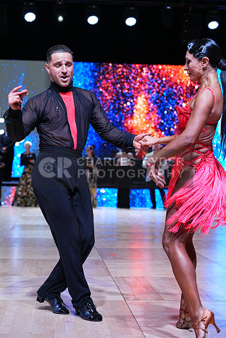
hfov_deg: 19.5
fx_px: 659
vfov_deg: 28.8
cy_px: 169
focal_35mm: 70
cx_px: 113
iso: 1600
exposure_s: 1/500
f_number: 4
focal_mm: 70
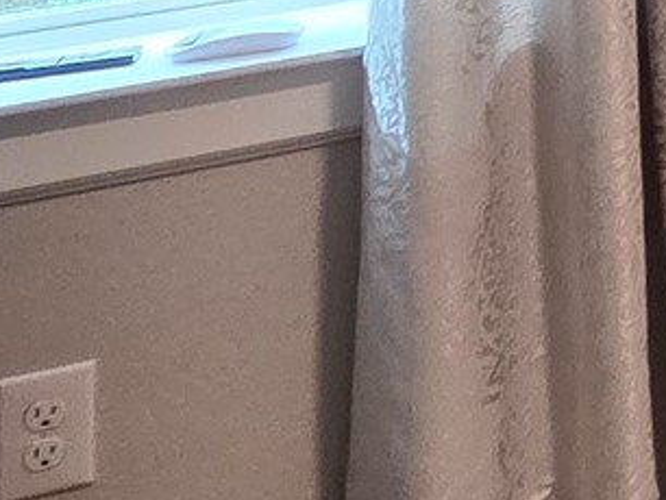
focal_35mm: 87
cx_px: 1463
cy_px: -607
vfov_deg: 13.6
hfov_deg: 15.7
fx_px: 1675
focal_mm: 2.2
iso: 200
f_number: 2.2
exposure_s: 1/60
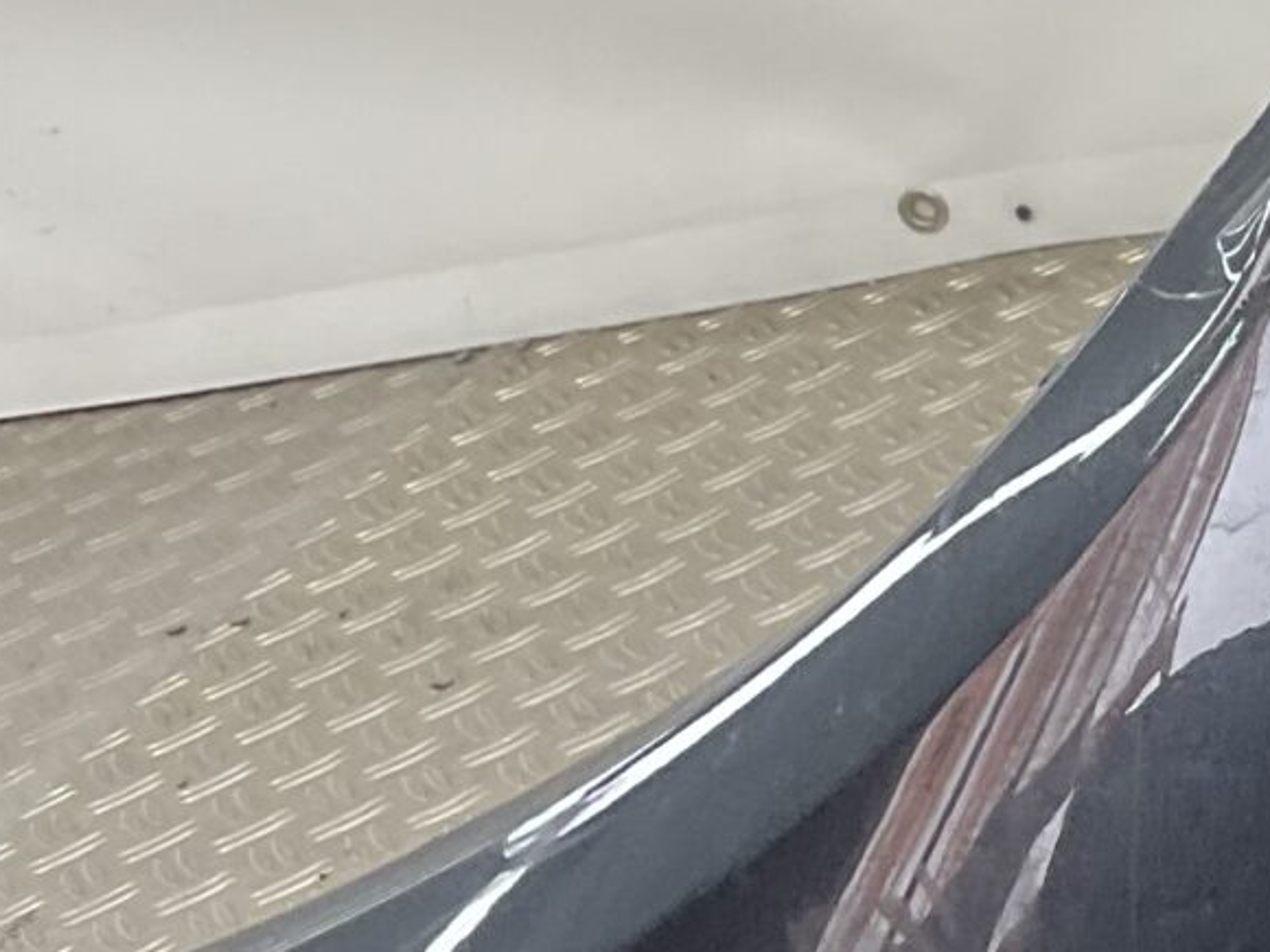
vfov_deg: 11.5
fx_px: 4696
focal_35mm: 128
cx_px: 1686
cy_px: 221
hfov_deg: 14.7
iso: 32
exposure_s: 1/120
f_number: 1.8
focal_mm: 3
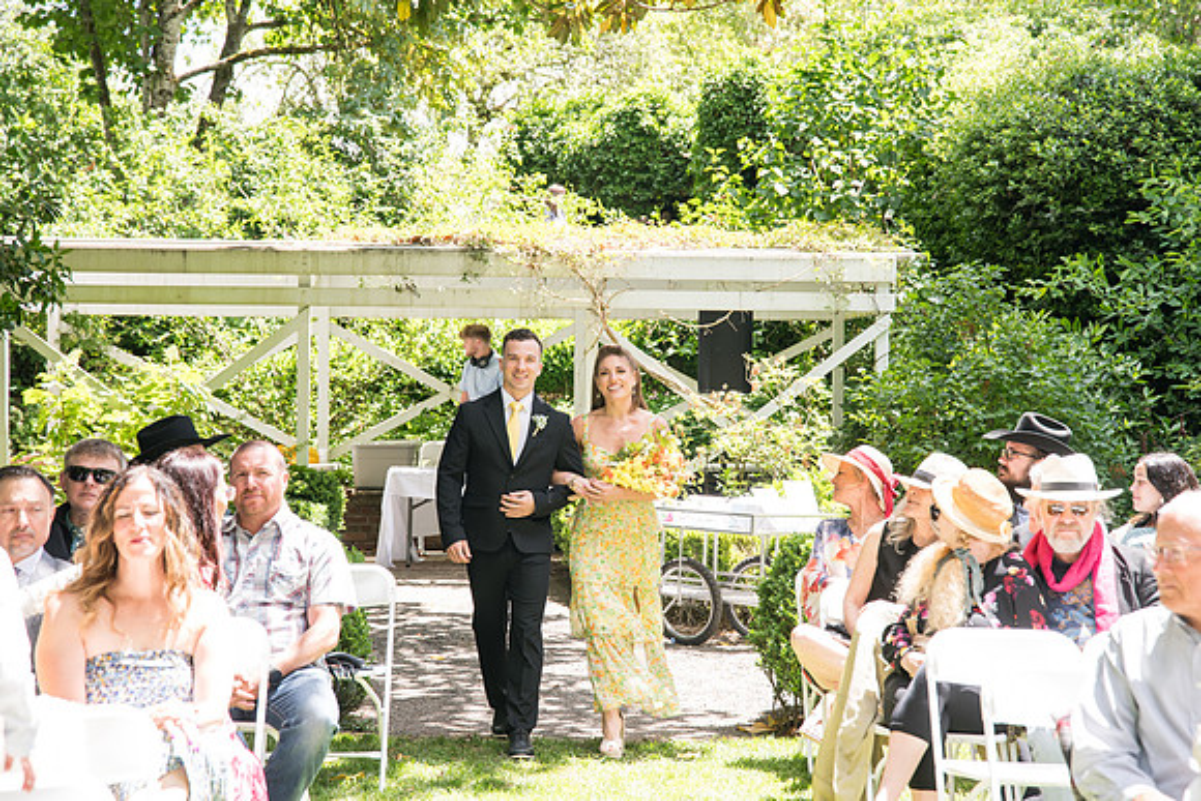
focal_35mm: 70
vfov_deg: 19.5
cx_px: 600
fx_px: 2336
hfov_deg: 28.8
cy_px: 400
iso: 400
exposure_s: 1/320
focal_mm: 70
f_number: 4.5
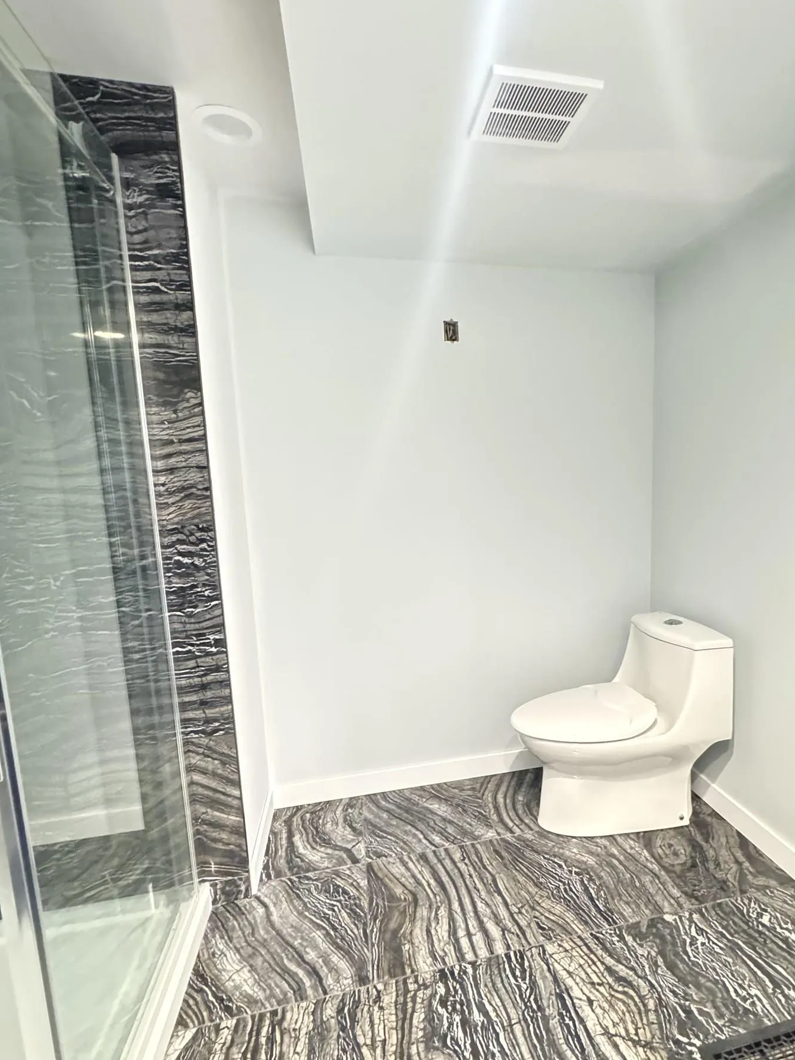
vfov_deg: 87.7
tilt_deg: -6.5
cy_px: 557
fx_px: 551
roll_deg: +1.8
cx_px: 476
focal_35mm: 18
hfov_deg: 70.9
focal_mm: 2.22
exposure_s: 1/30
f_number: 2.2
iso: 1600
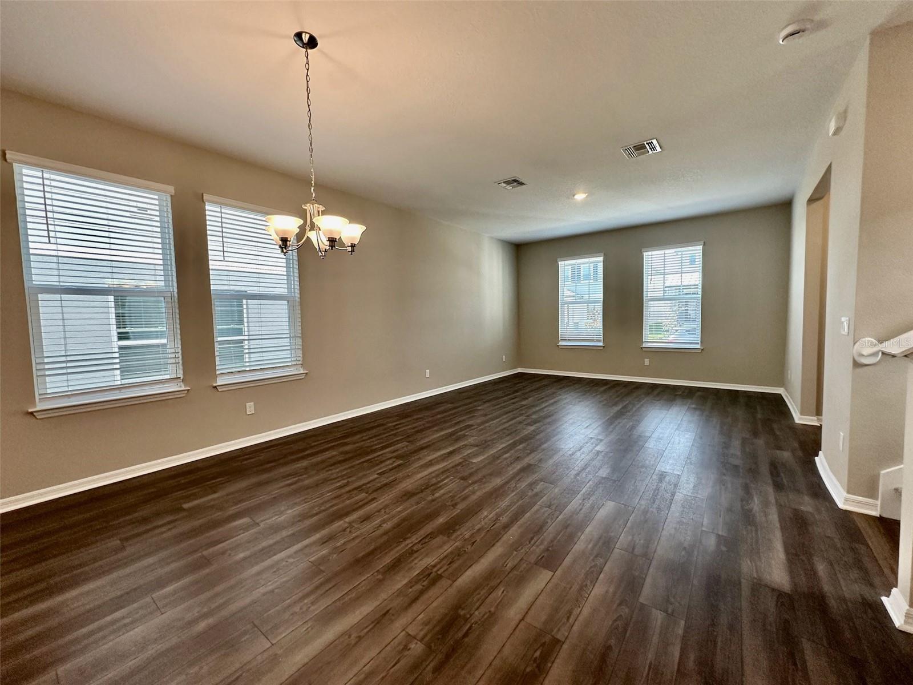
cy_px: 342
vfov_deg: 85.7
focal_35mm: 14
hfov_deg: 102.1
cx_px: 456
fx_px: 369
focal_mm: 2.22
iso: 200
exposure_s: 1/120
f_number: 2.2
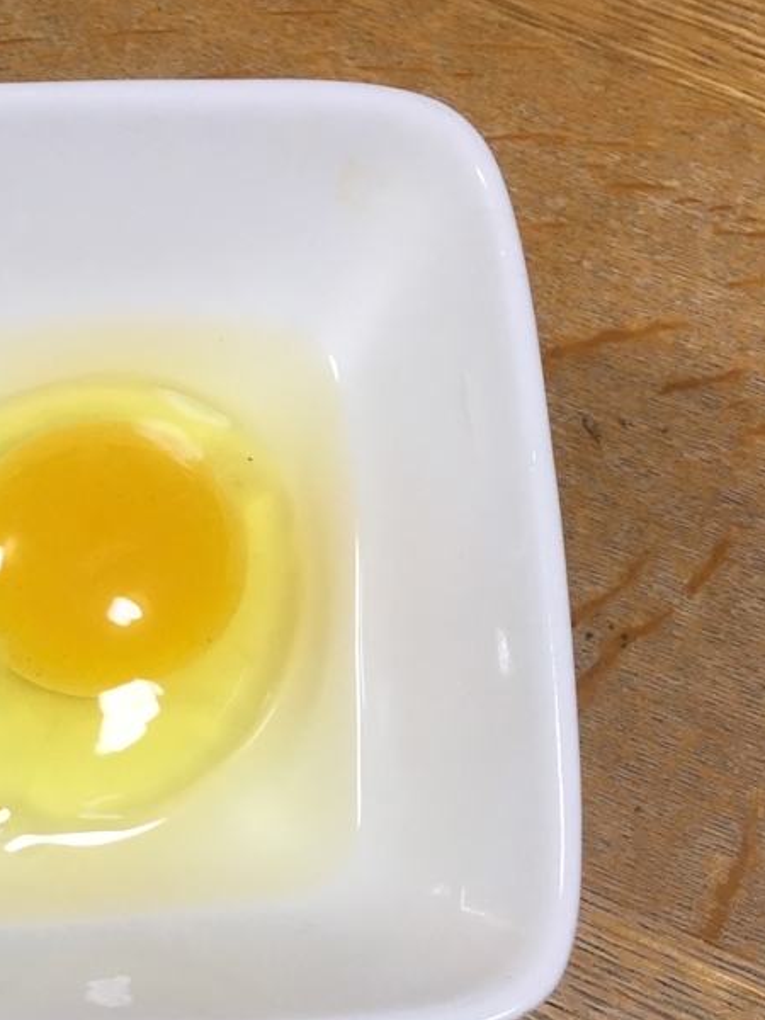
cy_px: 627
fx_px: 1709
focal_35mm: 58
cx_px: 80
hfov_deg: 24.5
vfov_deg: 33.1
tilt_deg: -69.4
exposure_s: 1/30
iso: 40
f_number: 2.2
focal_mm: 4.15
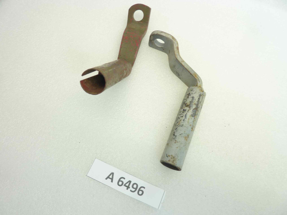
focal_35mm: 25
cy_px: 108
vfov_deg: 54.9
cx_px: 144
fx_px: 207
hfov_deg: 69.4
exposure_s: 1/15
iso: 80
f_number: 3.3
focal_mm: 4.1
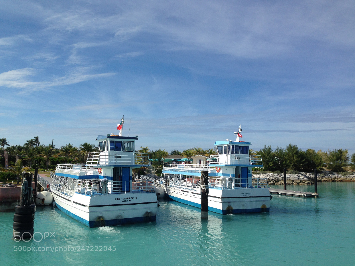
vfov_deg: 42.9
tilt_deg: +5.8
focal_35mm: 33
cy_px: 133
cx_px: 178
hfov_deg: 55.4
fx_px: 338
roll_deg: -2.3
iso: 50
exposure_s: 1/2584
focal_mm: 4.12
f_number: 2.4
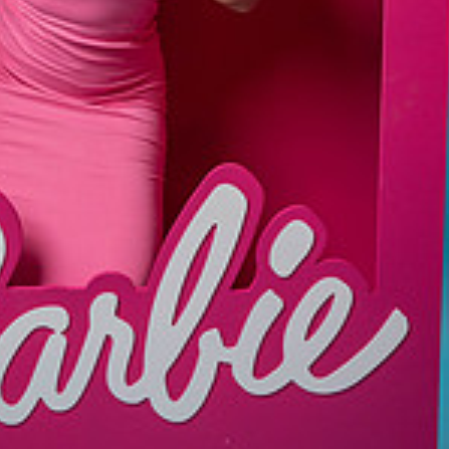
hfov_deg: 15.4
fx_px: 1658
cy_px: 0
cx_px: 148
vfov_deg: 15.2
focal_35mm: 113
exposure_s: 1/200
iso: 250
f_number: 5.6
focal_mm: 44
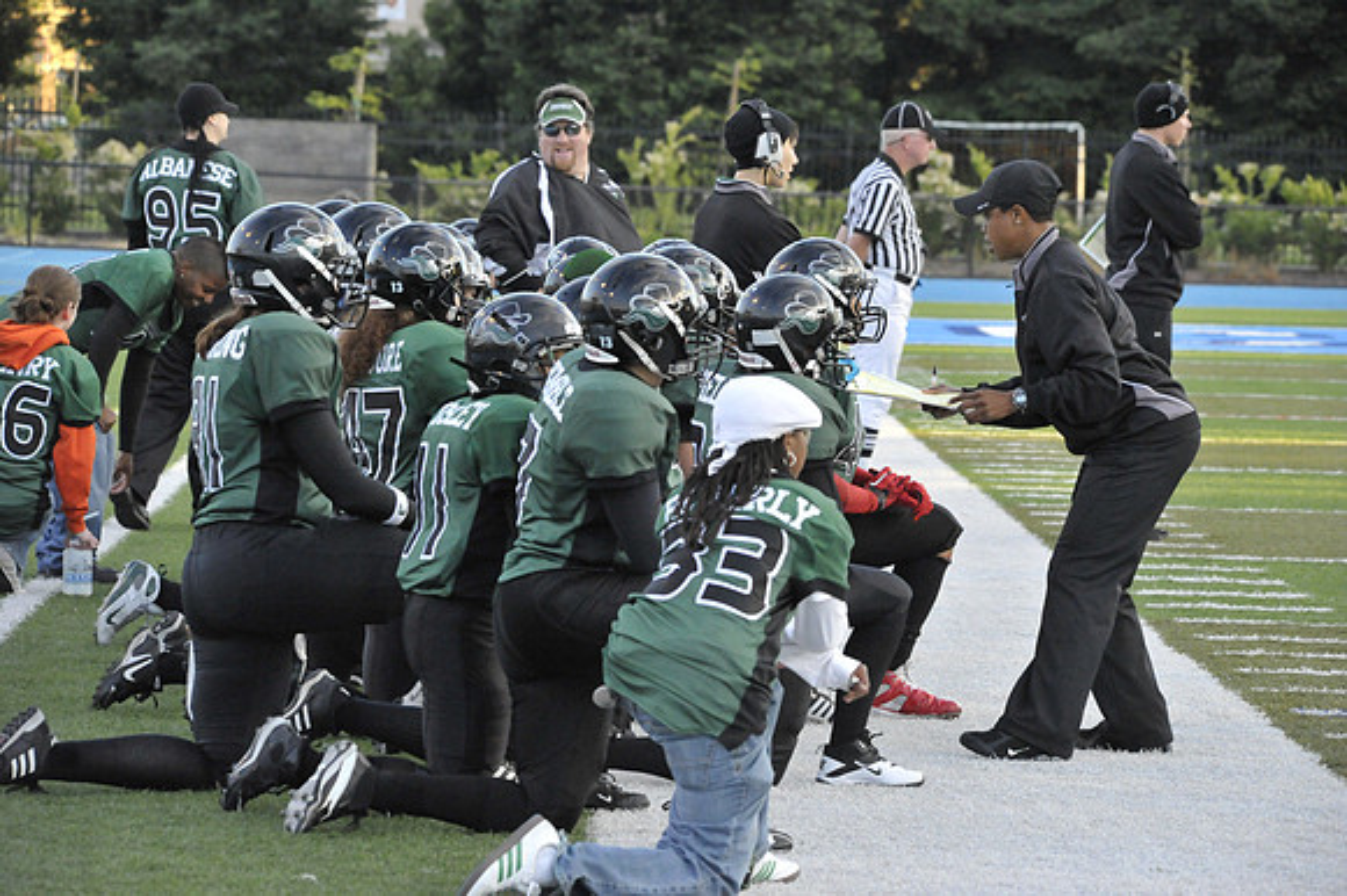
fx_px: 8601
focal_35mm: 230
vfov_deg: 6.0
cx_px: 674
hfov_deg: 9.0
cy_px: 448
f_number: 10
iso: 12800
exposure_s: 1/1000
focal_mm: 230
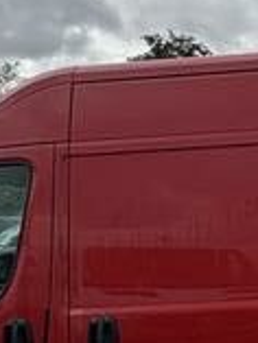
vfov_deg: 24.4
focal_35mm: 80
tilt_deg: +9.9
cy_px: 162
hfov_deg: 17.4
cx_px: 332
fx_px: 794
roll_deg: -0.6
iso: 50
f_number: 2.2
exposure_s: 1/1976
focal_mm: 2.22
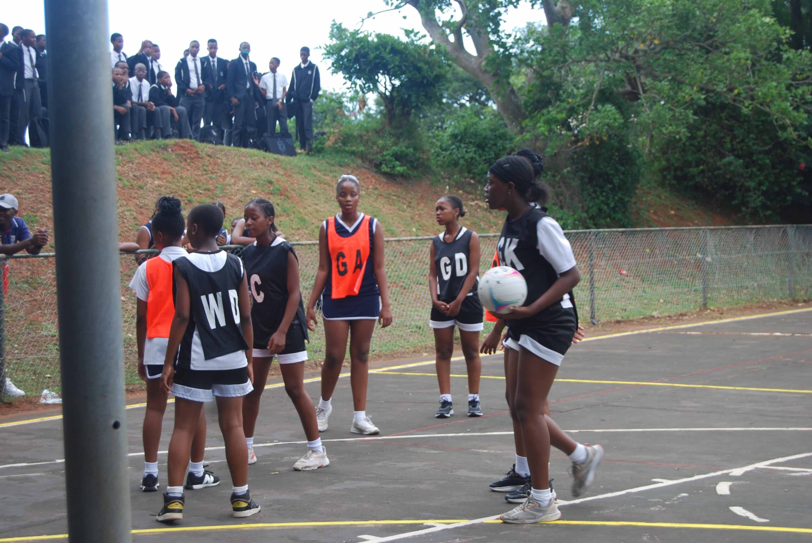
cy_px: 272
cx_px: 406
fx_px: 1558
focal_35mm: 69
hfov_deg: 29.2
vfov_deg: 19.8
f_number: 5.3
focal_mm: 46
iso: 200
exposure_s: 1/100
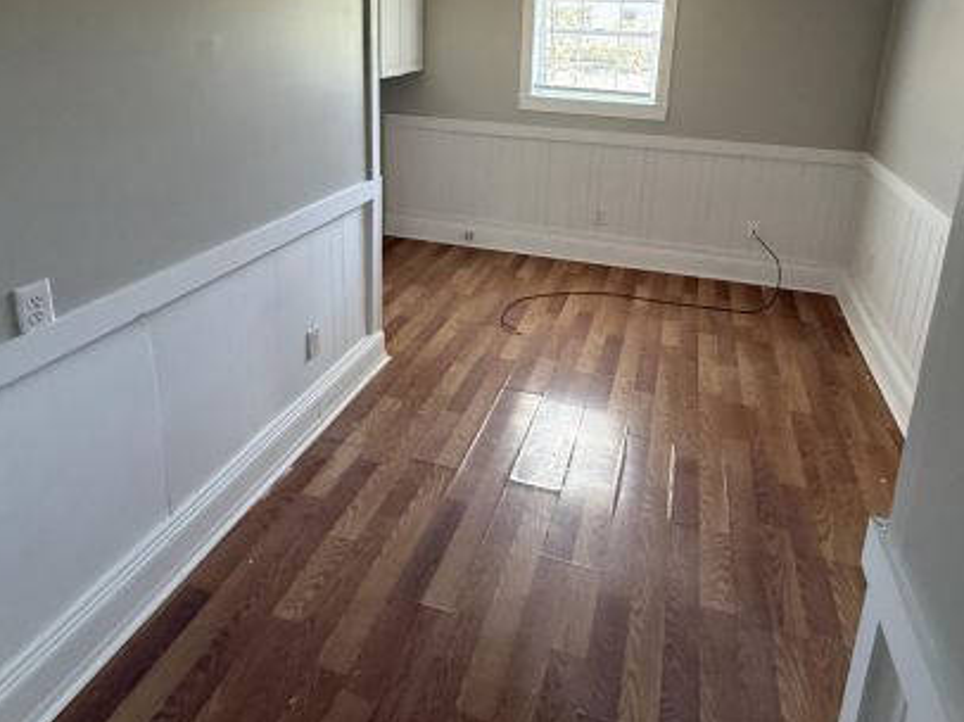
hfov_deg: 73.9
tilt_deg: -12.6
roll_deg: -1.4
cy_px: 188
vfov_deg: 56.2
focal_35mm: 23
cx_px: 507
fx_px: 640
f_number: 2.2
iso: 400
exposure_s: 1/71
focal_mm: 2.22
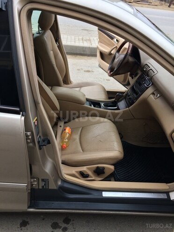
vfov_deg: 61.7
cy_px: 116
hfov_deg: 48.2
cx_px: 87
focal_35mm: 29
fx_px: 194
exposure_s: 1/100
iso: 64
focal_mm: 4.15
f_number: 2.2
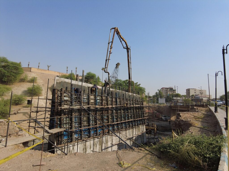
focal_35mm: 20
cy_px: 86
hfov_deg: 81.7
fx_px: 132
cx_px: 114
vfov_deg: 66.0
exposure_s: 1/1600
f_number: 1.8
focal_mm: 4.4
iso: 100
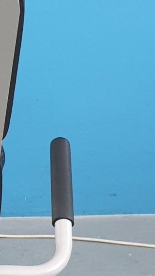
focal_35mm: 128
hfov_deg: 9.0
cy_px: 174
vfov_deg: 16.7
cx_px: -130
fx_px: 935
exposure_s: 1/20
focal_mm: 4.3
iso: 250
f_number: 2.4
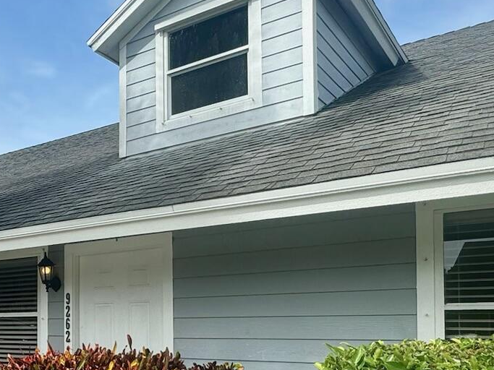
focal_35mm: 42
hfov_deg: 41.6
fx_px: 599
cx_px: 59
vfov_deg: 33.0
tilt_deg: +1.0
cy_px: 315
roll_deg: +0.1
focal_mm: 2.22
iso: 50
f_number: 2.2
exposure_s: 1/1178
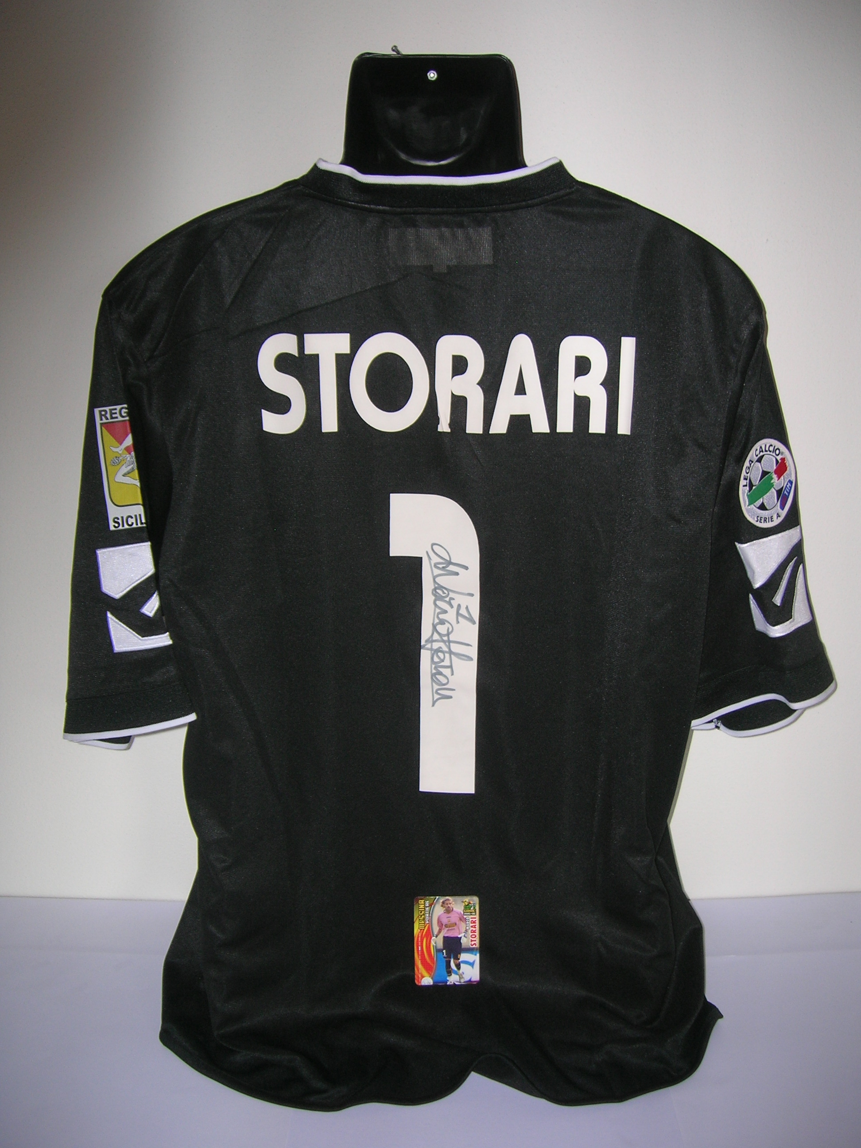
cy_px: 574
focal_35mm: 34
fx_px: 1128
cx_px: 430
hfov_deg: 41.8
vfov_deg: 54.0
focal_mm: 5.7
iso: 50
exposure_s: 1/60.1
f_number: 2.9
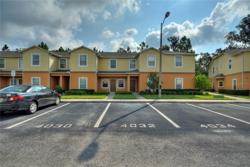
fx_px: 104
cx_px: 125
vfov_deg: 77.3
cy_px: 84
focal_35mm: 15
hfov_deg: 100.4
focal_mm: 10
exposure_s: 1/400
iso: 100
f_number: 4.5
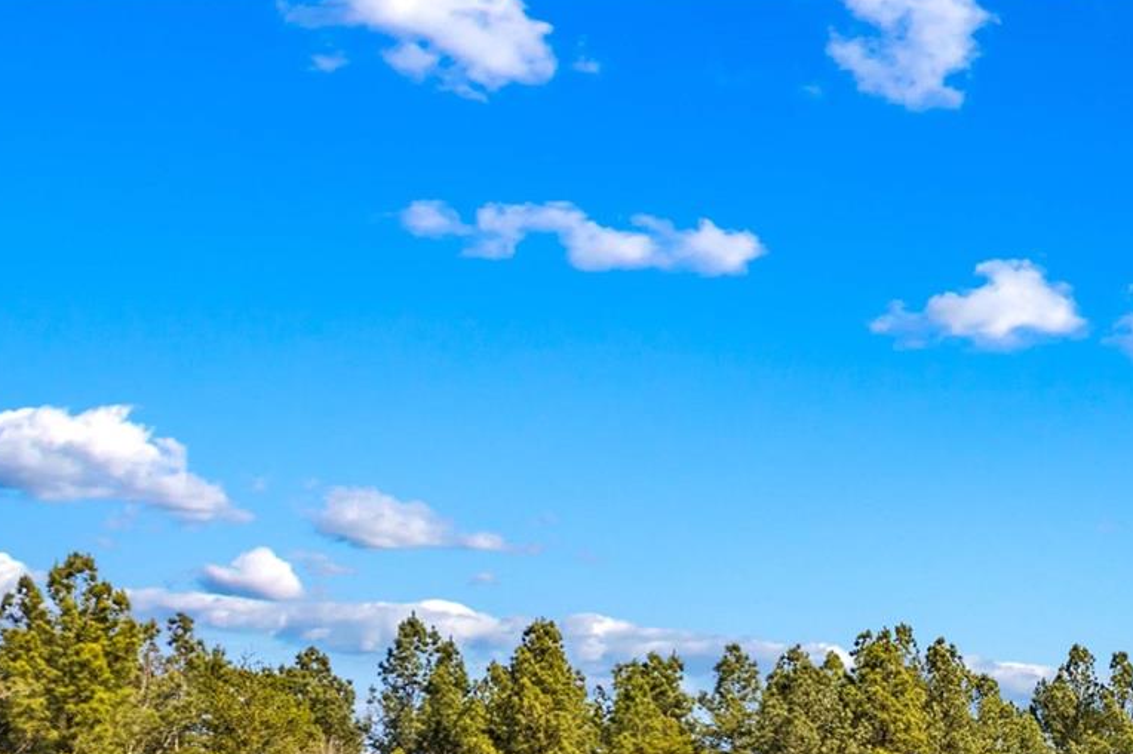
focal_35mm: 59
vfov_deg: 20.8
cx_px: 1450
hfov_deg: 28.3
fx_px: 1855
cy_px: 998
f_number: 2.8
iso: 400
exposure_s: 1/3200
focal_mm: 8.38
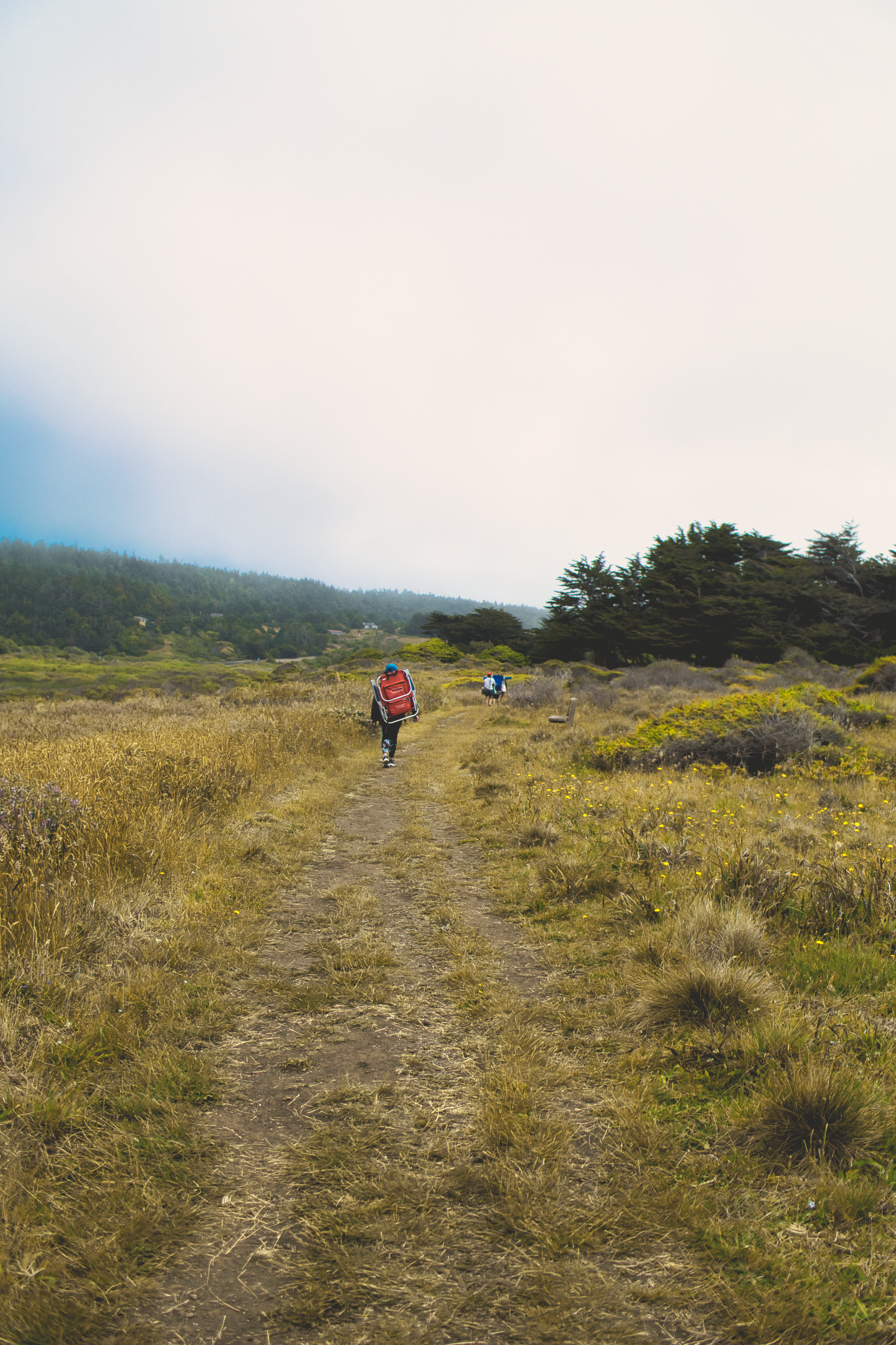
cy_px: 672
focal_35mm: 36
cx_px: 448
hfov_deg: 36.9
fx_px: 1344
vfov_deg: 53.1
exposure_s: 1/4000
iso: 100
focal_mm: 24
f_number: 1.8
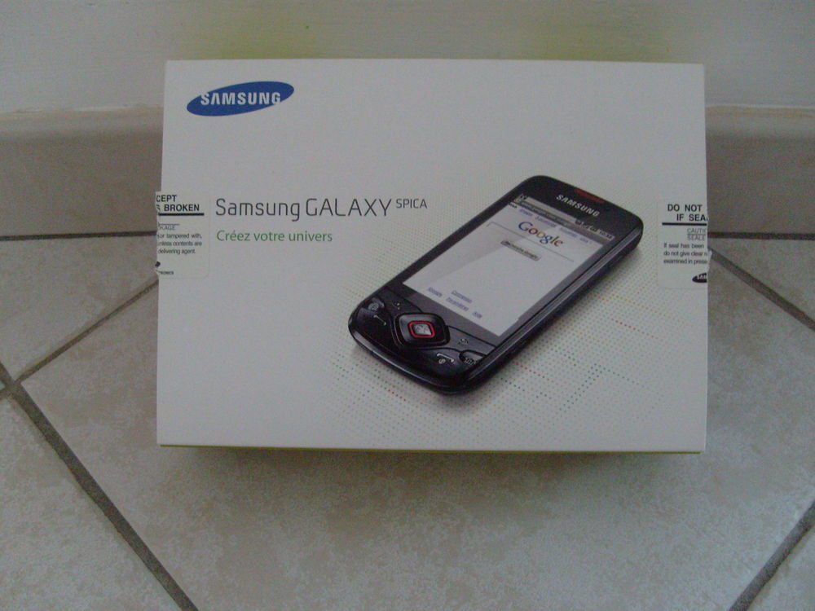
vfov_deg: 40.7
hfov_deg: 52.6
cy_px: 306
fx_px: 824
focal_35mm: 35
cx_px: 408
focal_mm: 5.8
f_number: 2.8
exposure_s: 1/30
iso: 400
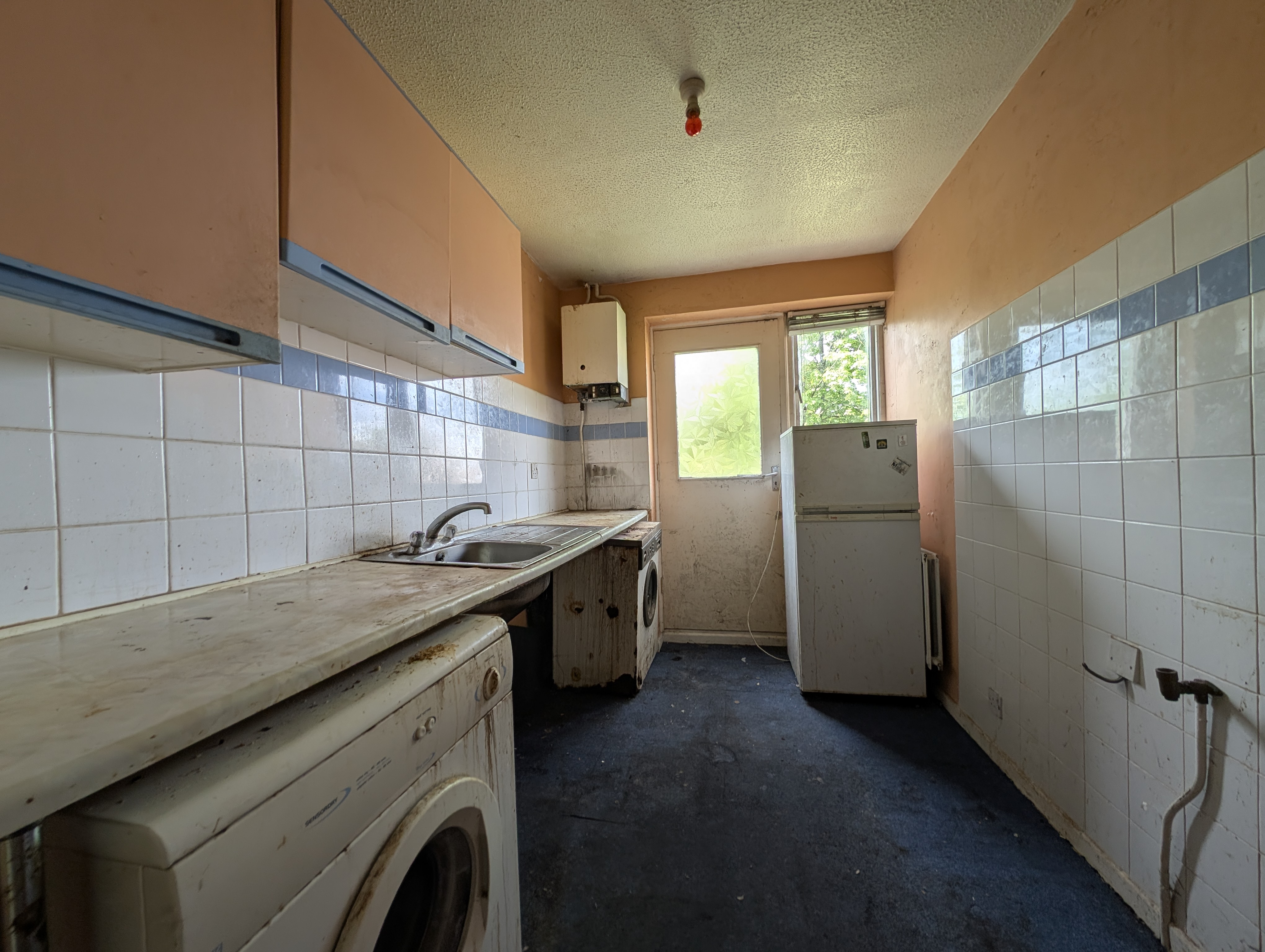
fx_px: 439
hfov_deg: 110.5
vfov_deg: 94.6
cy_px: 476
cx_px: 632
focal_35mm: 12
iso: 36
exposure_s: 1/118
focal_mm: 2.23
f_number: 1.95
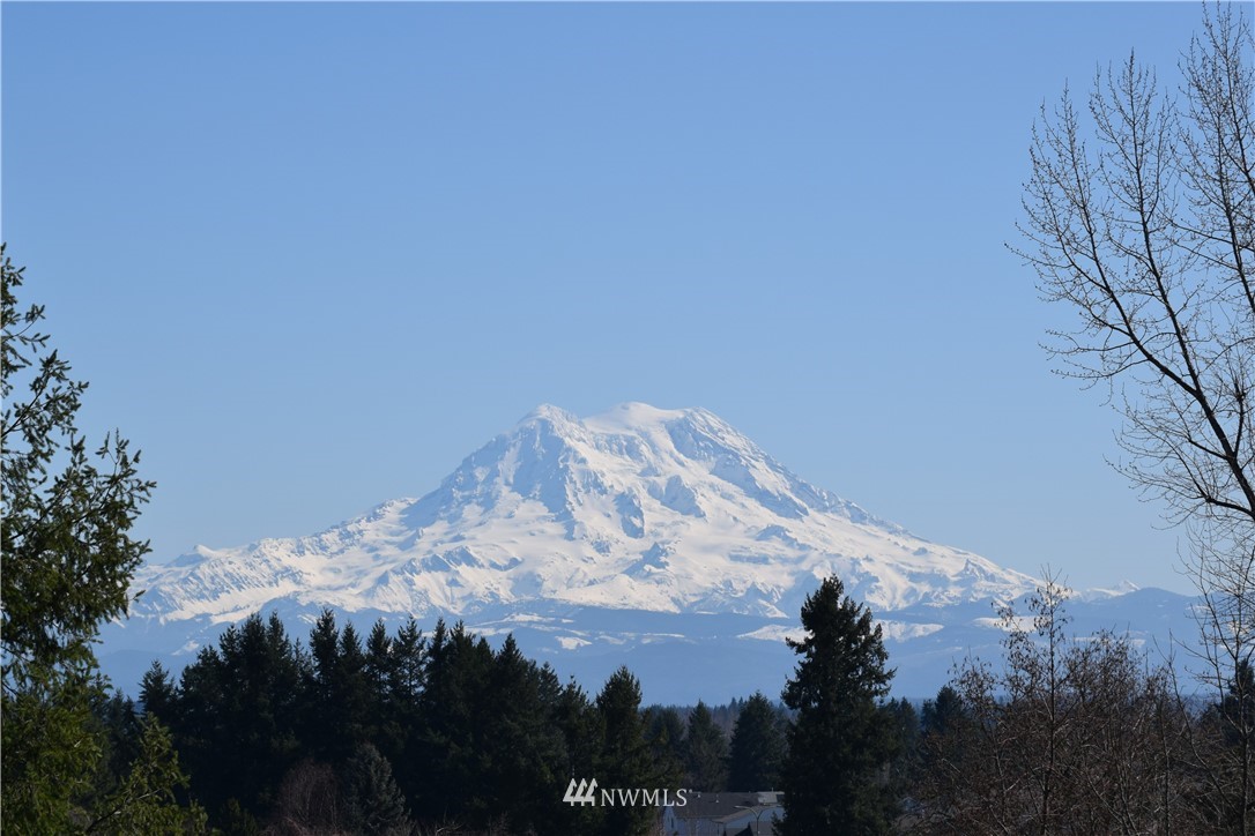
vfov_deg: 10.2
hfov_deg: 15.2
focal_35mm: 135
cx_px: 628
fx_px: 4706
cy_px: 418
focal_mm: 90
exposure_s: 1/1000
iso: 200
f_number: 8
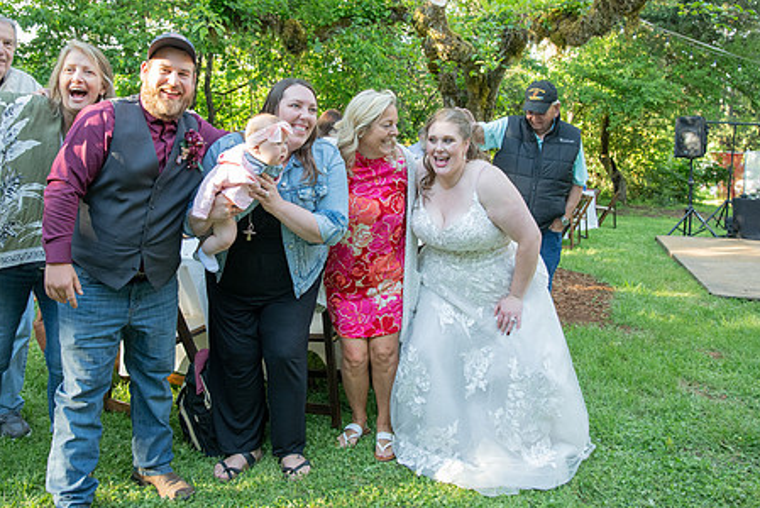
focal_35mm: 31
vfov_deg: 42.1
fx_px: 655
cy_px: 189
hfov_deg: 60.1
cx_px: 335
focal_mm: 24
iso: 1250
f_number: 4
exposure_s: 1/320
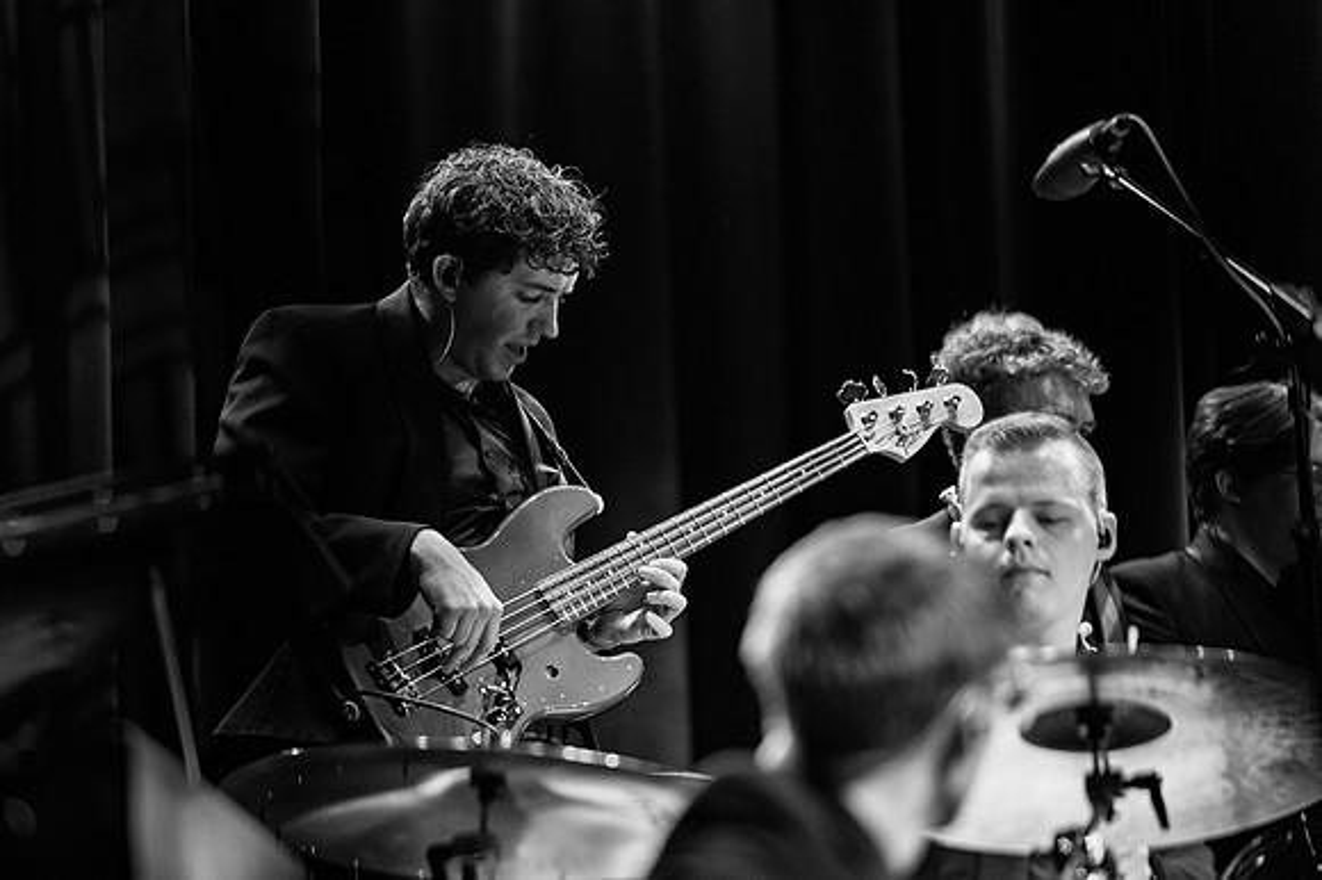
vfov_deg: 6.9
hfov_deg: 10.3
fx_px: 7340
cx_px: 661
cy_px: 440
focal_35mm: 200
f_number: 2.8
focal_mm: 200
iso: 5000
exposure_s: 1/320
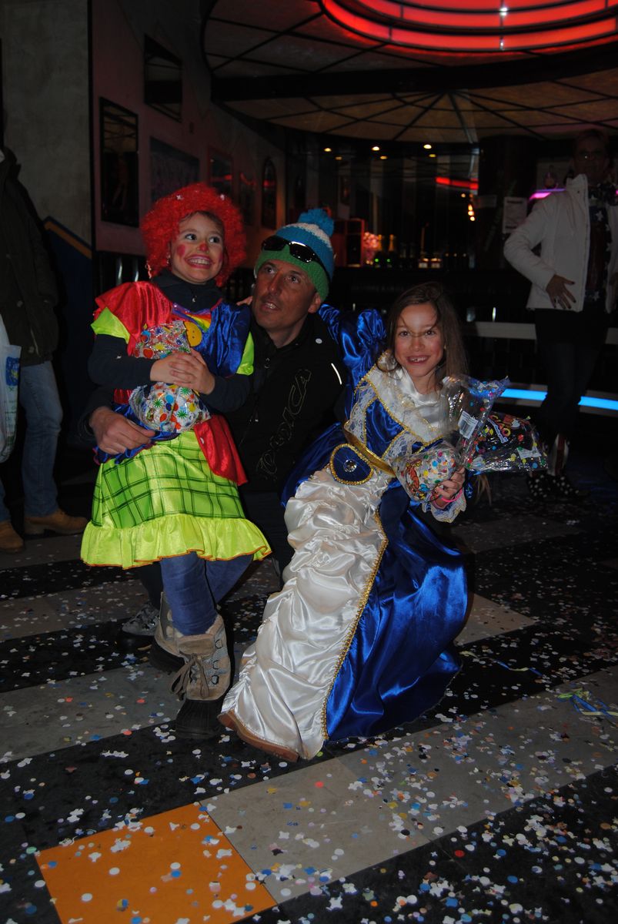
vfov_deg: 61.9
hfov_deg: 43.7
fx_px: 770
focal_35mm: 30
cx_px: 309
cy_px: 462
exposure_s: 1/60
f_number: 3.5
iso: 200
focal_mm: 20
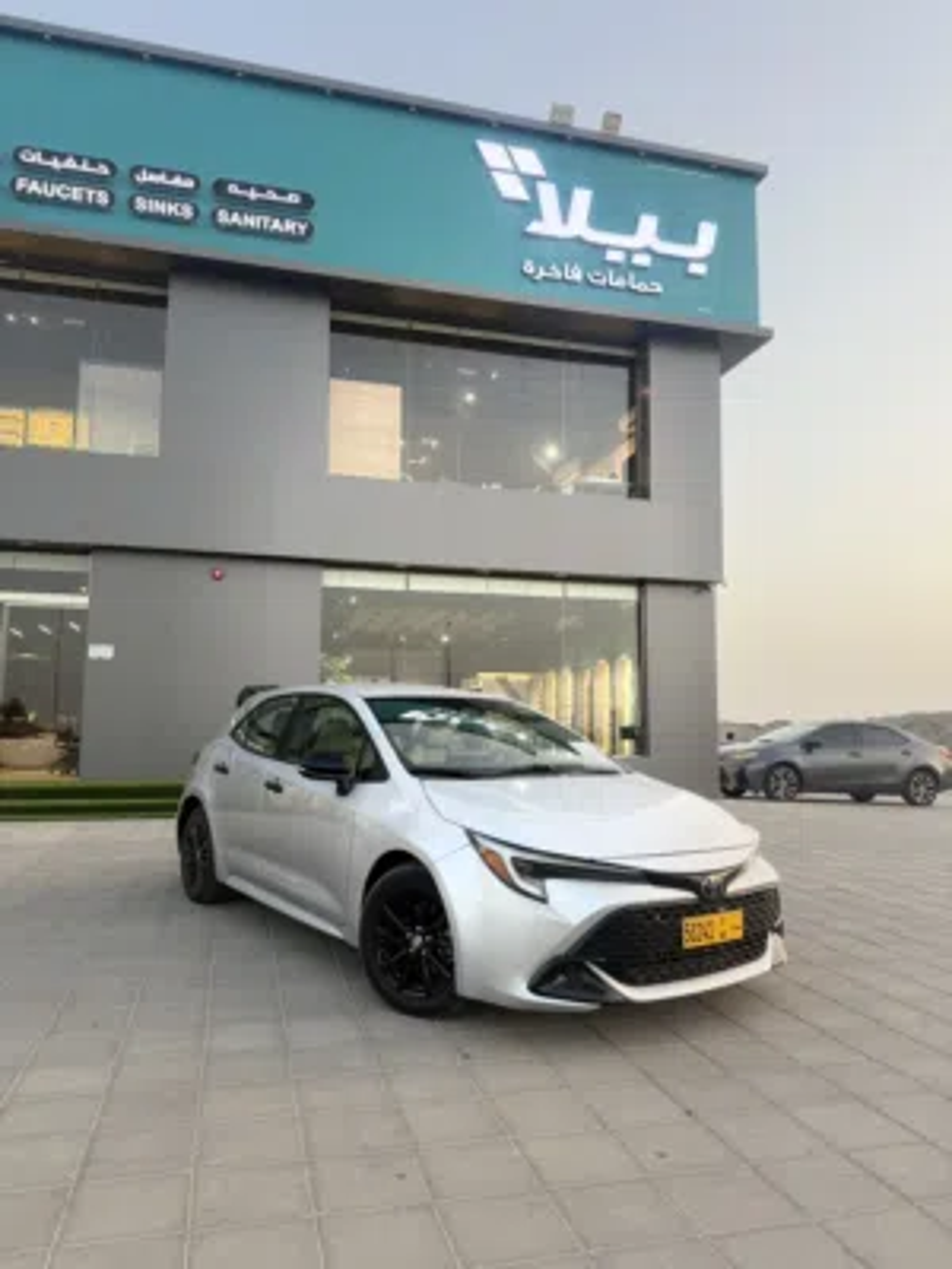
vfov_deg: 71.6
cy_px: 634
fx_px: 880
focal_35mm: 24
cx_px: 476
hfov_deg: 56.8
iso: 80
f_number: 1.78
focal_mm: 6.76
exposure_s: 1/216
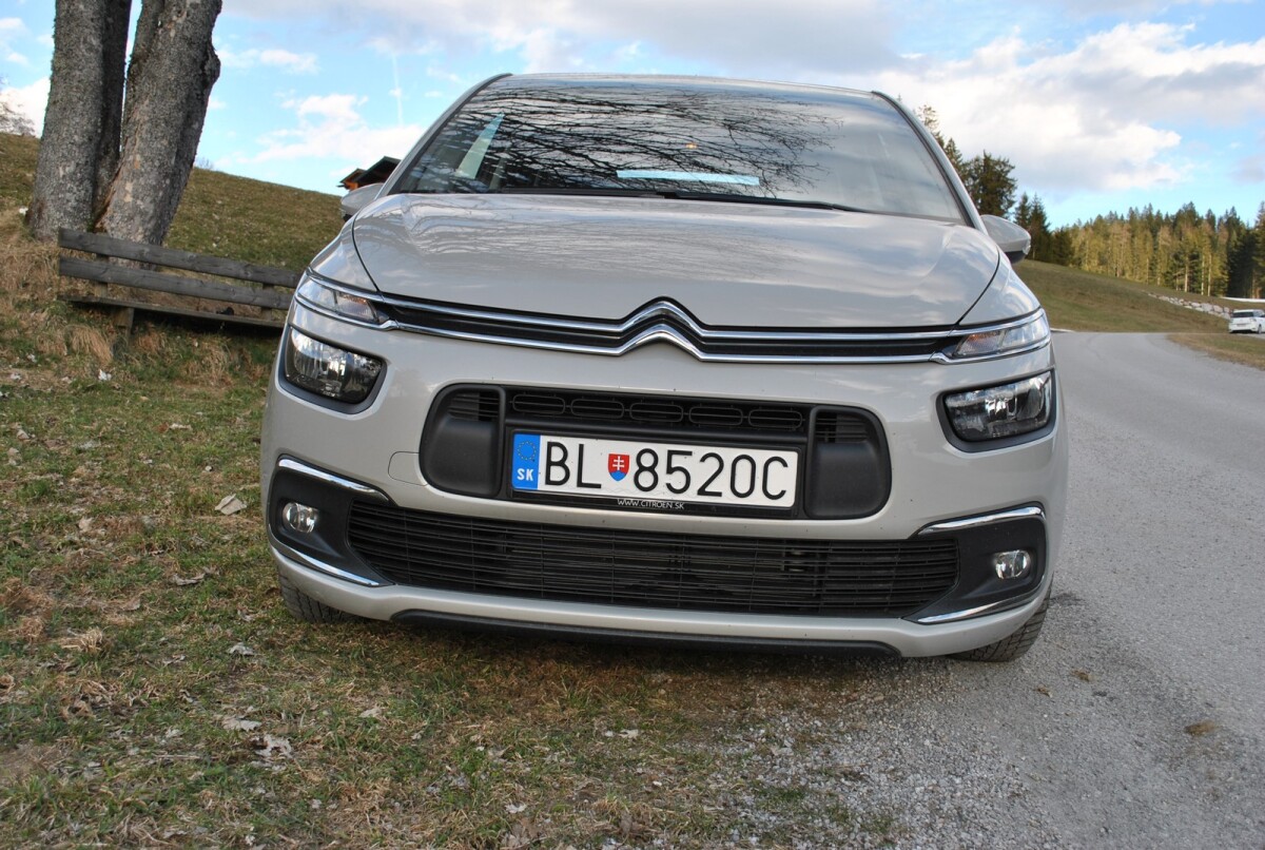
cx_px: 632
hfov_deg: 53.0
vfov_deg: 37.1
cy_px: 425
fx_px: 1268
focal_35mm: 36
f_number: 6.3
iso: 100
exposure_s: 1/160
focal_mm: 24
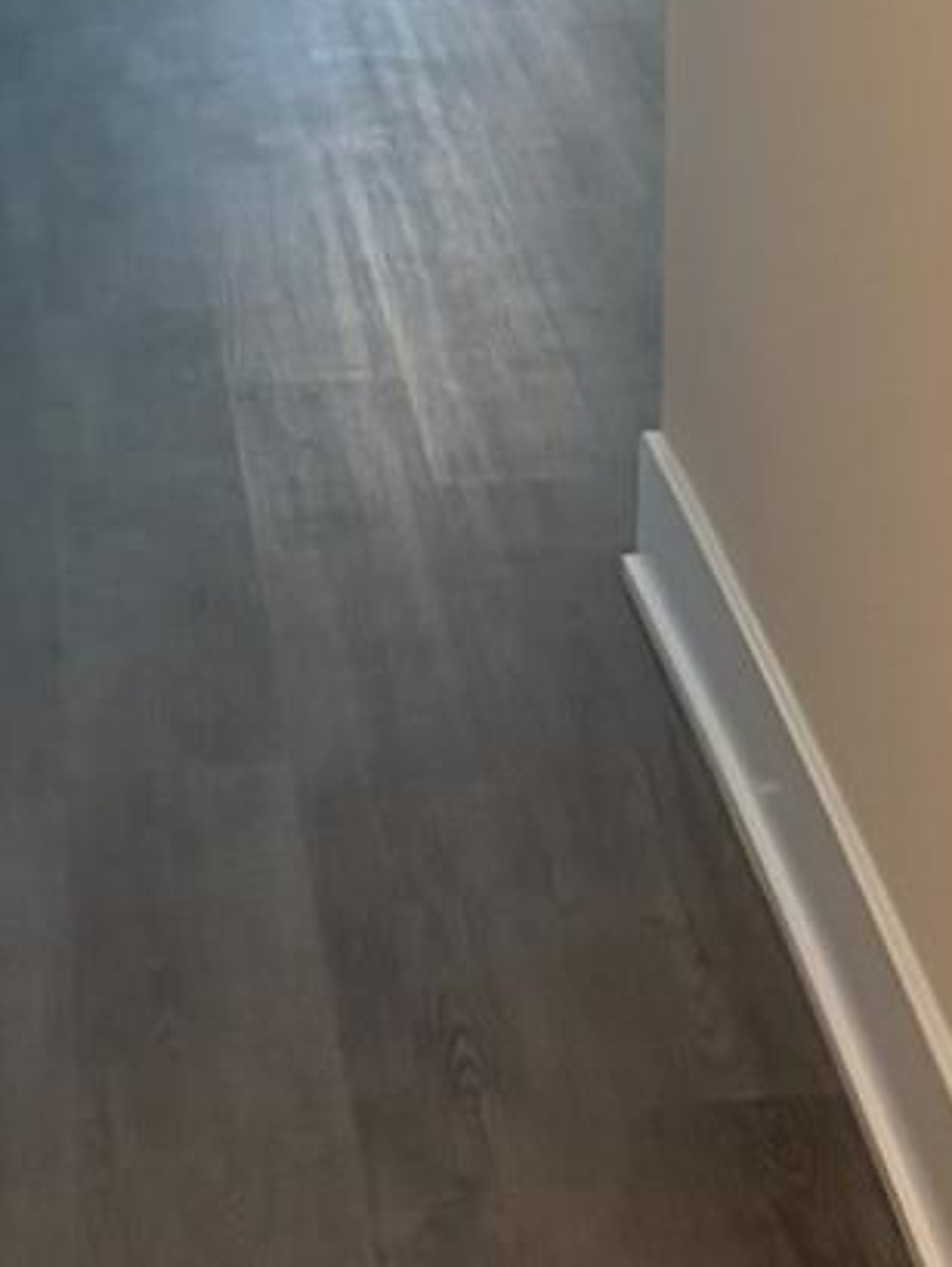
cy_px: -365
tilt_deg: -8.5
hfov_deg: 12.7
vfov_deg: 16.0
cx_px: 634
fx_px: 4286
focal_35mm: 117
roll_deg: +0.1
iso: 320
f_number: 1.78
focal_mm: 6.76
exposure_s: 1/60
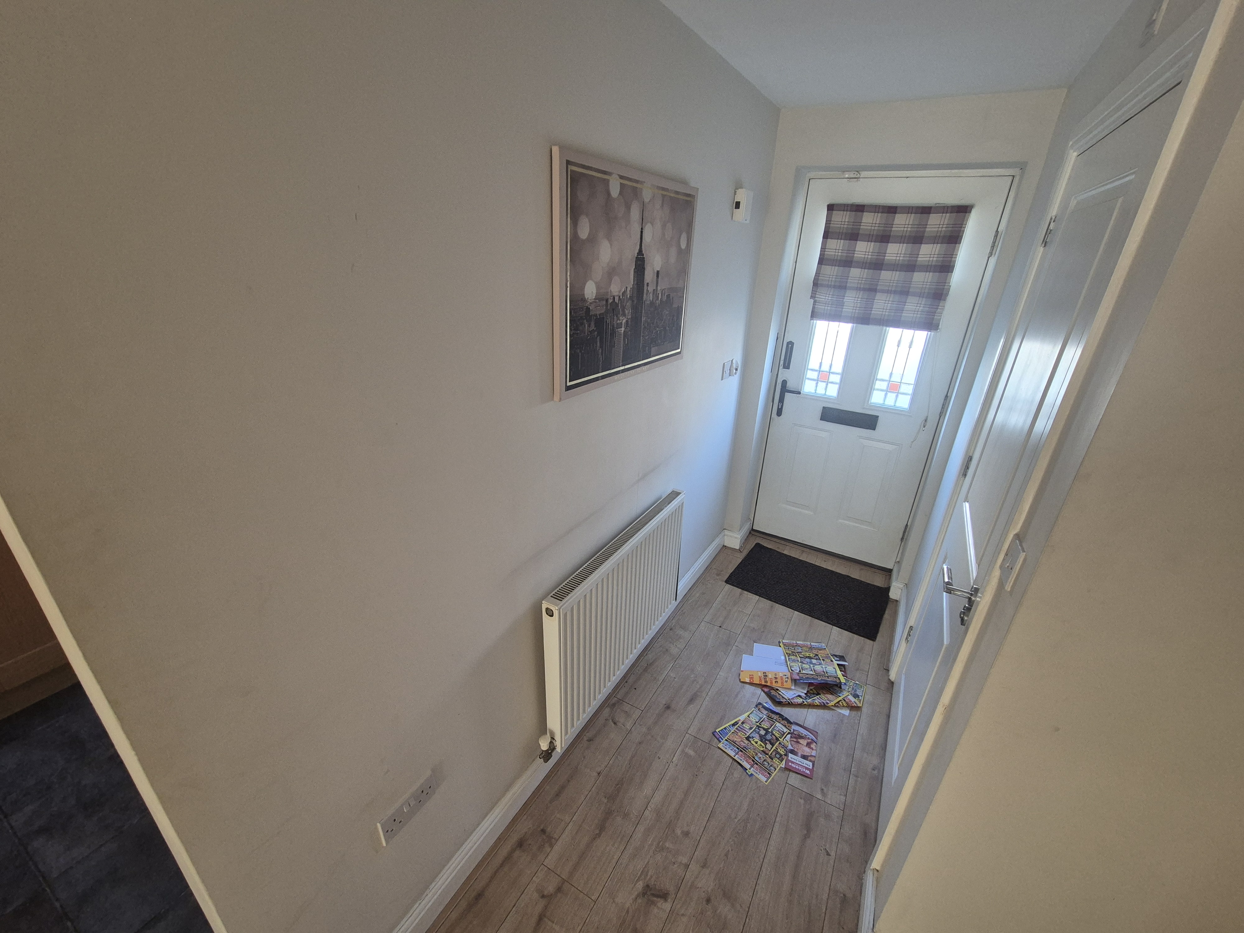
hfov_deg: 106.2
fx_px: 467
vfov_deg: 89.9
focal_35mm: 13
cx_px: 622
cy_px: 466
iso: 320
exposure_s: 1/50
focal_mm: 2.2
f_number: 2.2
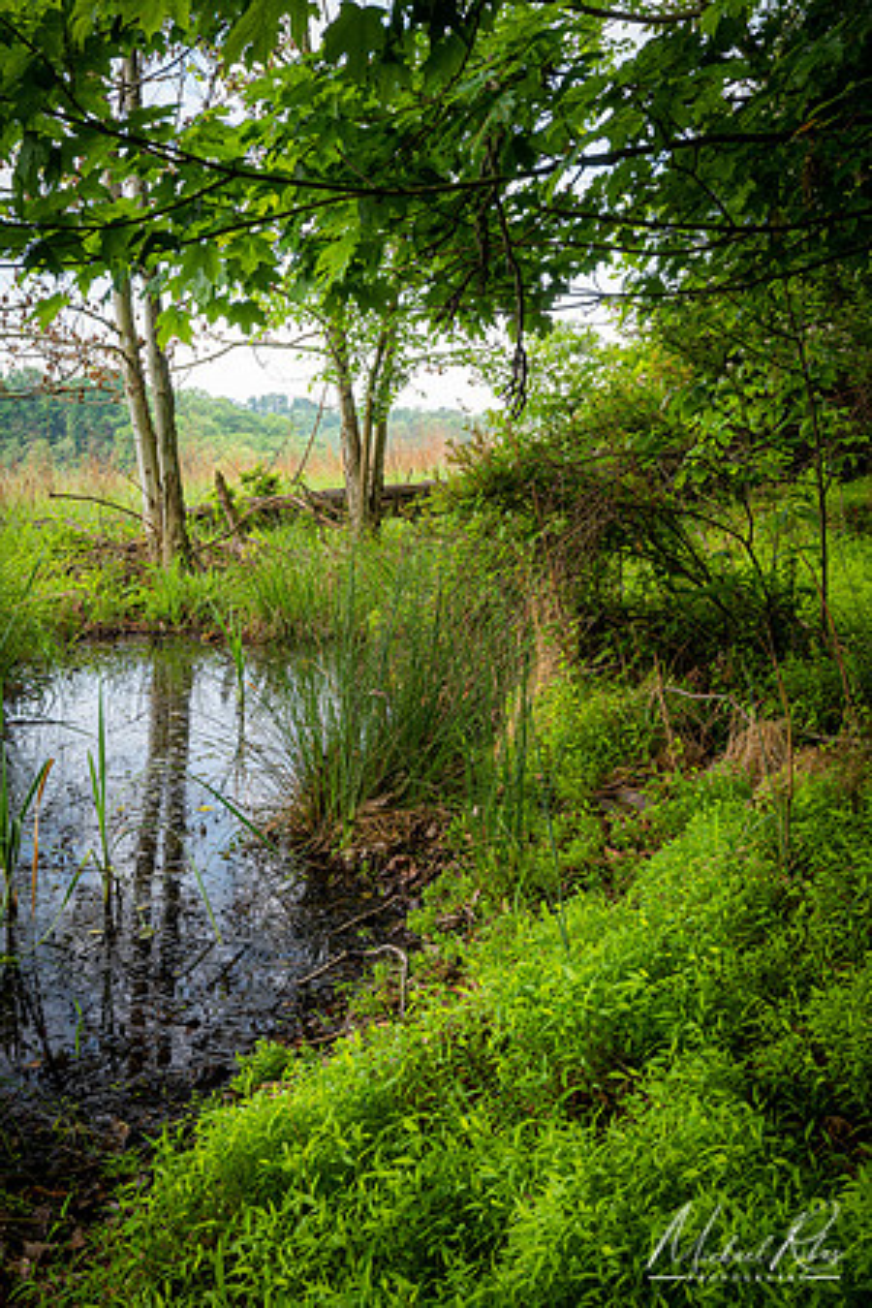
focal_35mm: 41
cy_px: 654
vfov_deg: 47.2
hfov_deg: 32.4
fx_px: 1499
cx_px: 436
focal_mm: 27.5
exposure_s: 1/8
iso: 100
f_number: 11
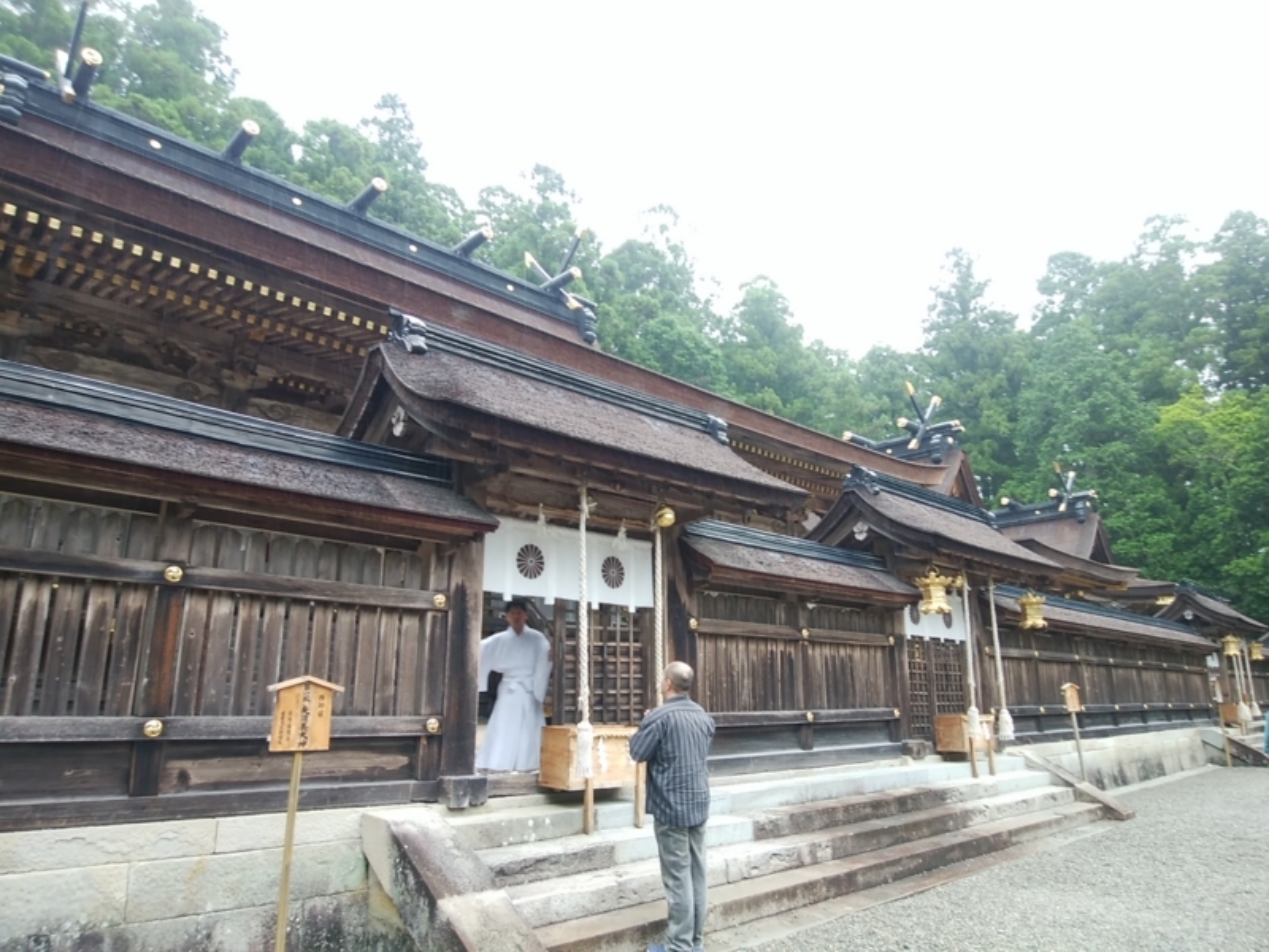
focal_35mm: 22
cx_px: 634
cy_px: 476
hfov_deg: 76.4
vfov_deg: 61.1
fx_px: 807
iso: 32
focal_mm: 3
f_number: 2
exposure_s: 1/40
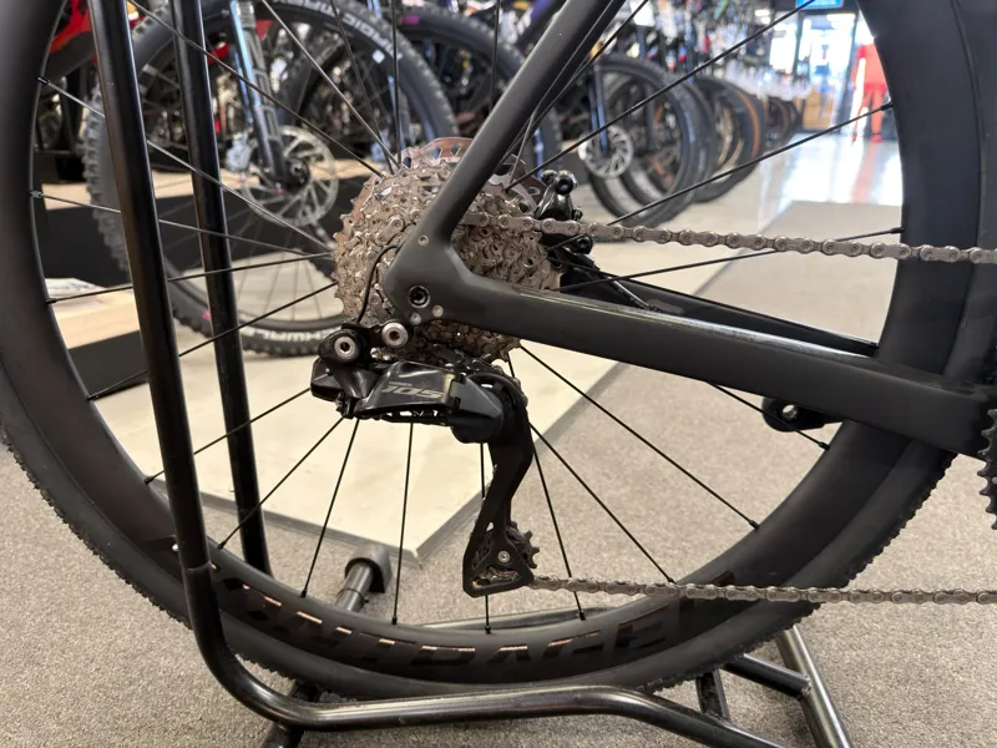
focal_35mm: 24
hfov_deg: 71.6
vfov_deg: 56.8
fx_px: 691
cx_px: 498
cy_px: 374
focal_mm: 6.76
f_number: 1.78
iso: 160
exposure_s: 1/50
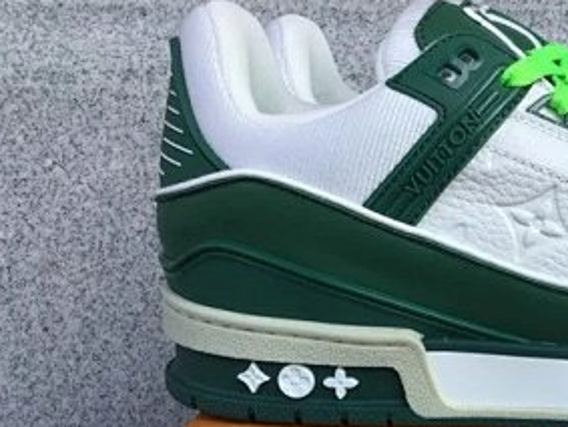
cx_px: 586
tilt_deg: -15.9
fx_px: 1150
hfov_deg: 26.1
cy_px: 383
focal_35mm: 70
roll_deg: +0.3
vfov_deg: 20.6
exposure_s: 1/452
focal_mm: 3.3
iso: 25
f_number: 2.4
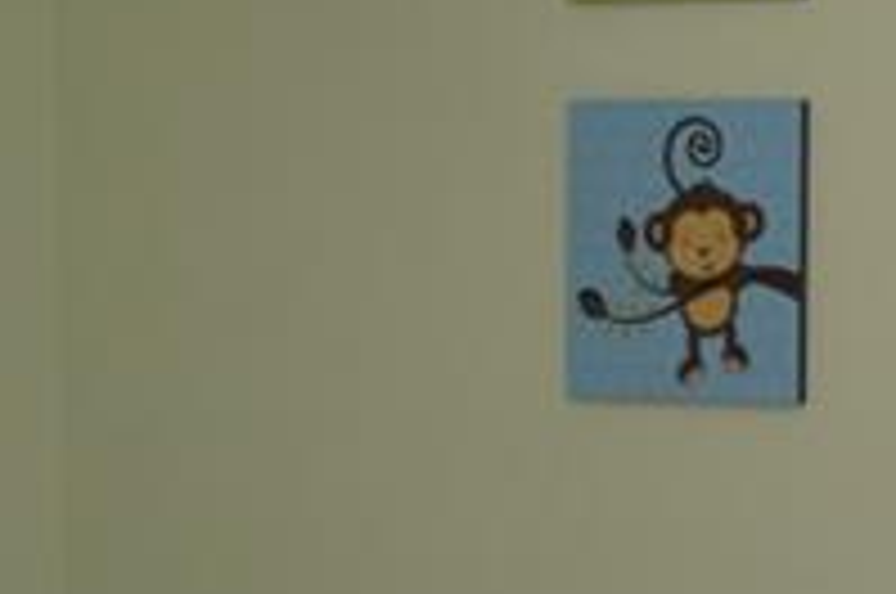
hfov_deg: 10.4
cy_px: 824
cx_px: 1693
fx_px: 4597
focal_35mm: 185
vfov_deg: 7.3
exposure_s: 1/100
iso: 400
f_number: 4
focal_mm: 24
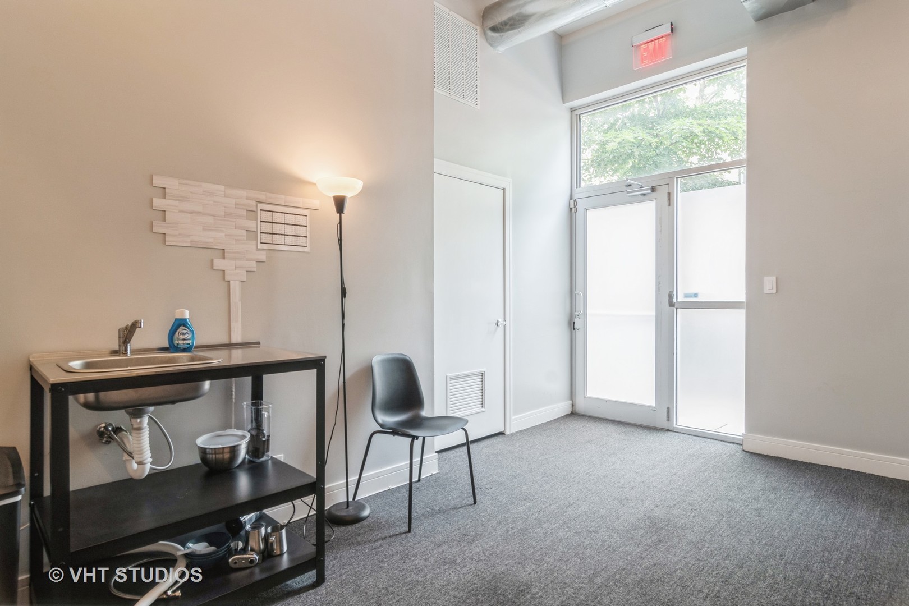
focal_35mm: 18
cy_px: 303
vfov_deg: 67.4
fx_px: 454
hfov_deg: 90.0
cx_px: 454
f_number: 8
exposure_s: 1/4
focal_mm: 12
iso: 200
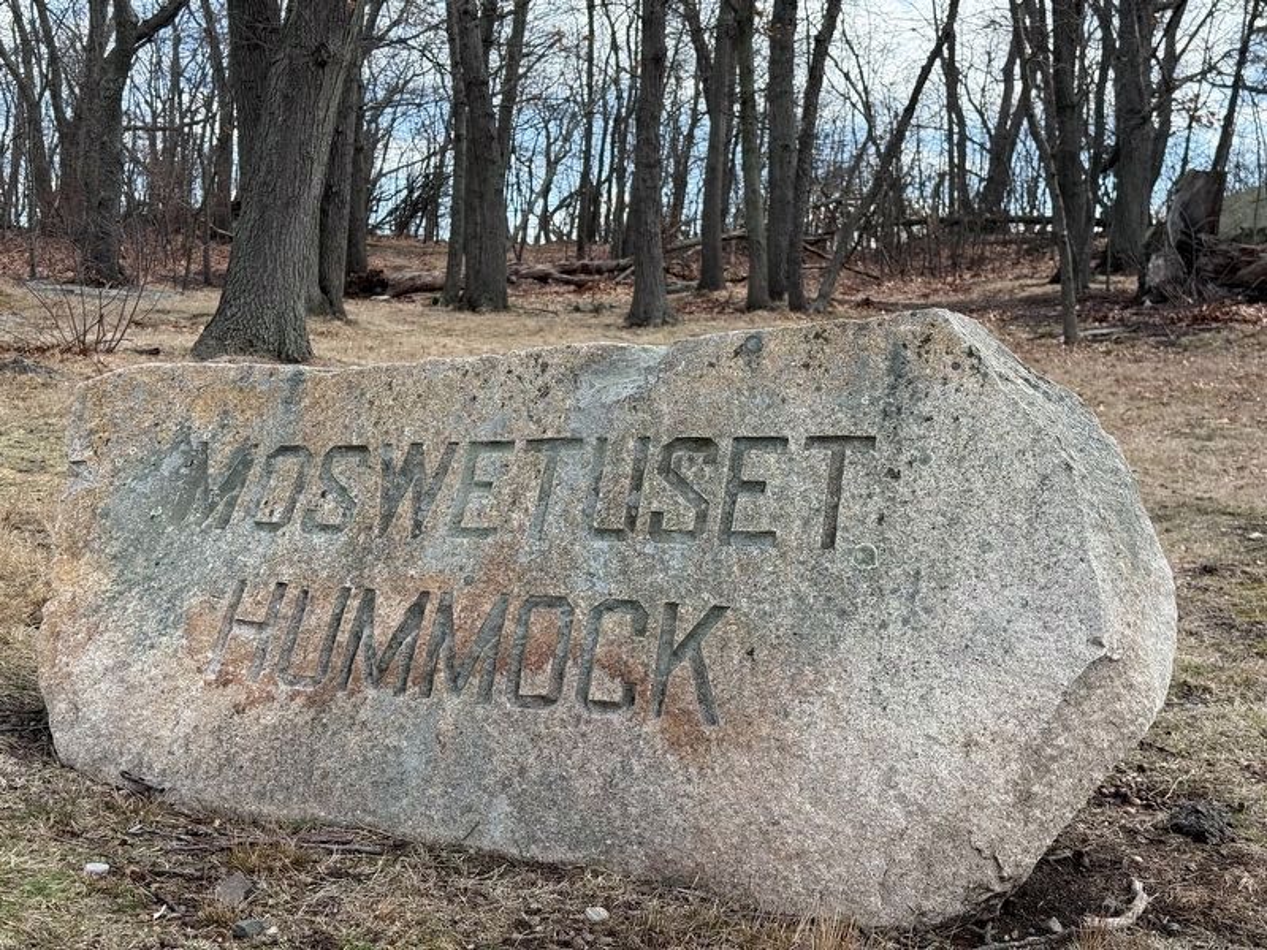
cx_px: 634
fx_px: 1757
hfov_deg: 39.7
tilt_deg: -5.9
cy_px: 475
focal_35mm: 48
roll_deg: -3.3
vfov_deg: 30.3
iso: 64
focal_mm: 6.76
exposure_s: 1/1403
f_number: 1.78
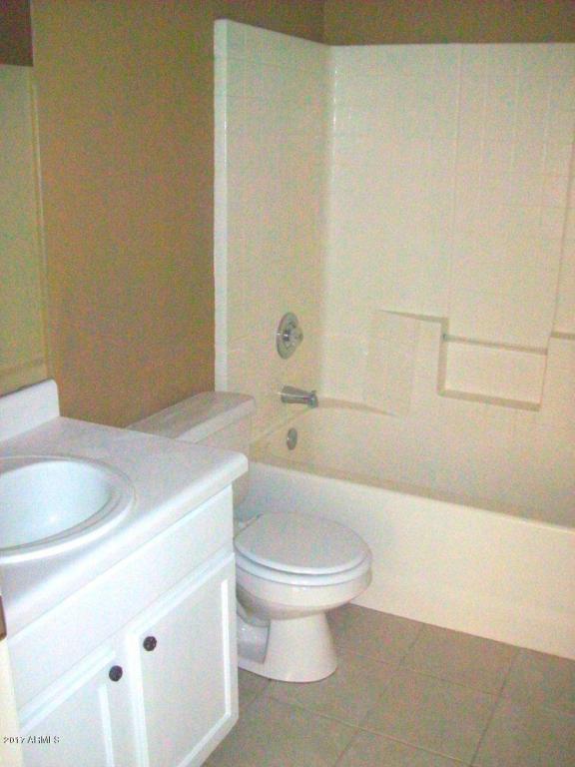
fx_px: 797
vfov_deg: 51.4
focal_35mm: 36
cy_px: 384
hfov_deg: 39.7
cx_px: 288
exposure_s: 1/128
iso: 800
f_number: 2.7
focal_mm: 6
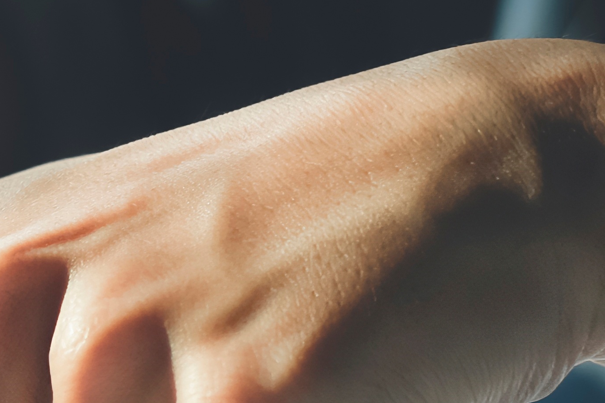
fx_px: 4066
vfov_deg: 5.6
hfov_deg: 8.0
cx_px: -713
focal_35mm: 242
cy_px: 554
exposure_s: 1/1000
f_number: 2
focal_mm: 35
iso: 250
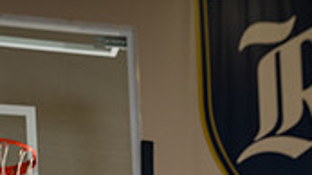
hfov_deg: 17.9
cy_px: 402
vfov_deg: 9.2
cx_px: 184
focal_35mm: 120
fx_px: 992
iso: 400
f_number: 5.6
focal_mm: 44
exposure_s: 1/250
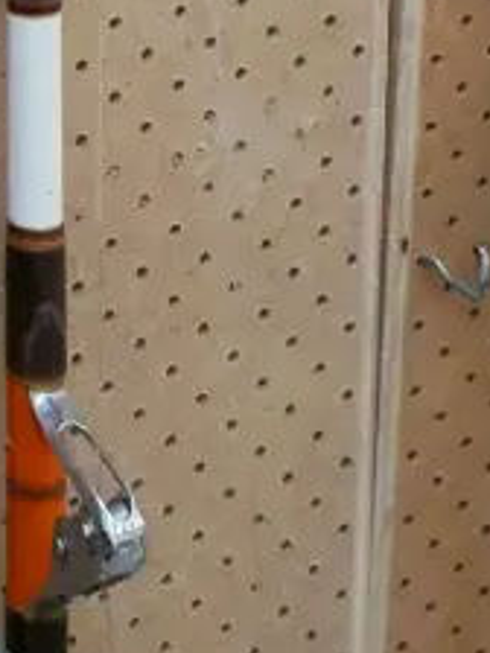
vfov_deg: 14.8
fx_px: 2246
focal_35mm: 119
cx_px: -343
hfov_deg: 11.7
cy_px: -455
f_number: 5.6
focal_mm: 13
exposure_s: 1/160
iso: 6400
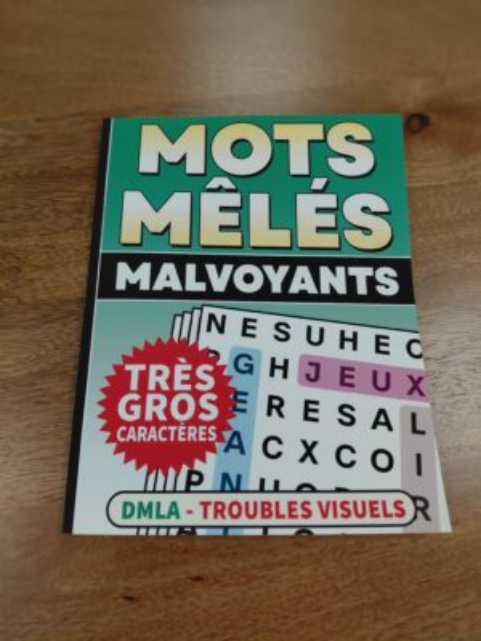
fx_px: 463
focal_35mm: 25
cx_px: 240
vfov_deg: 69.4
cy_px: 320
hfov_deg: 54.9
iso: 64
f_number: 1.8
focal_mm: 4.69
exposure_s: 1/120
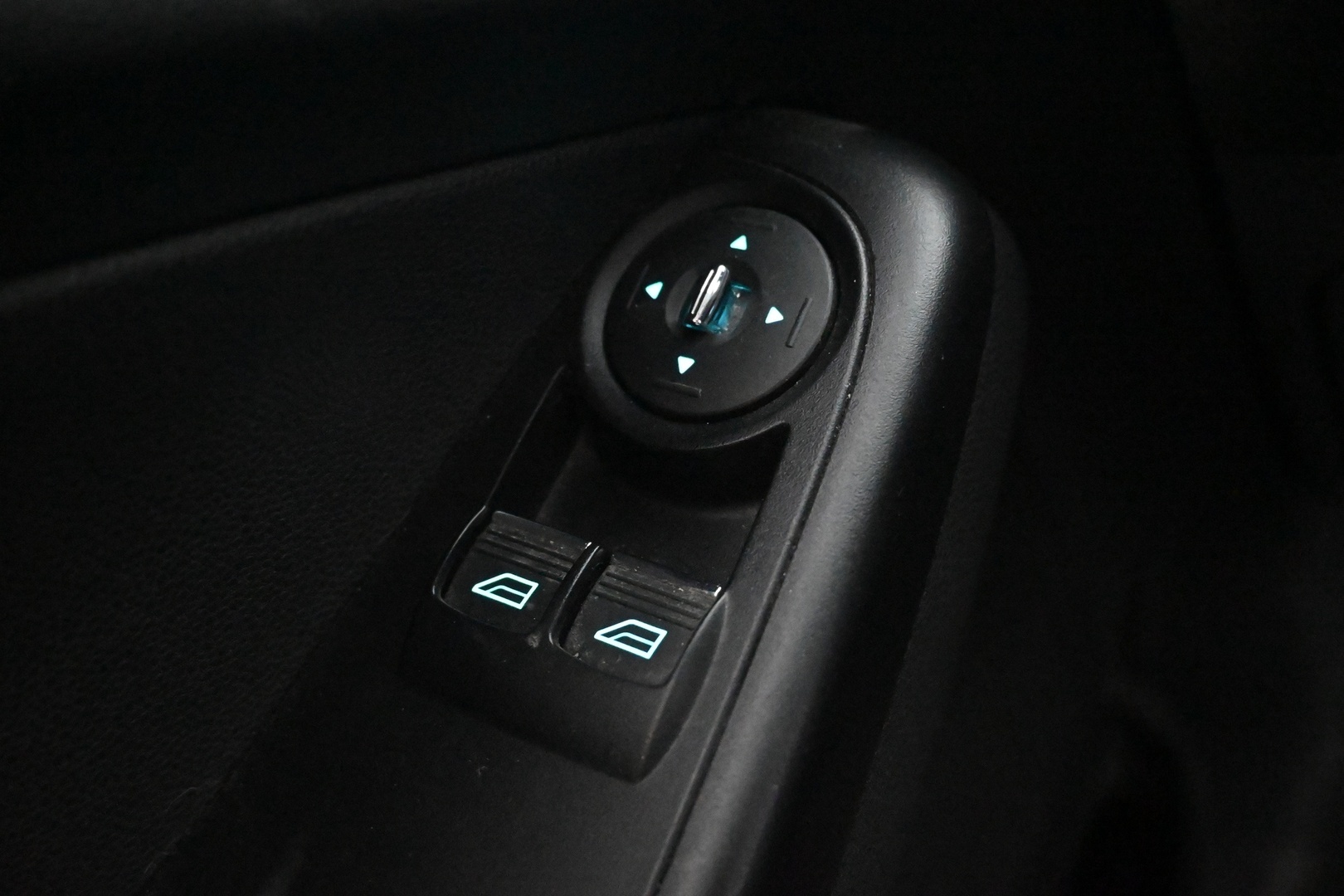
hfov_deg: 55.1
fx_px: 1288
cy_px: 448
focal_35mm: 34
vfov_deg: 38.4
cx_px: 672
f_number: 4.2
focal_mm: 23
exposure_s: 1/40
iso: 18000
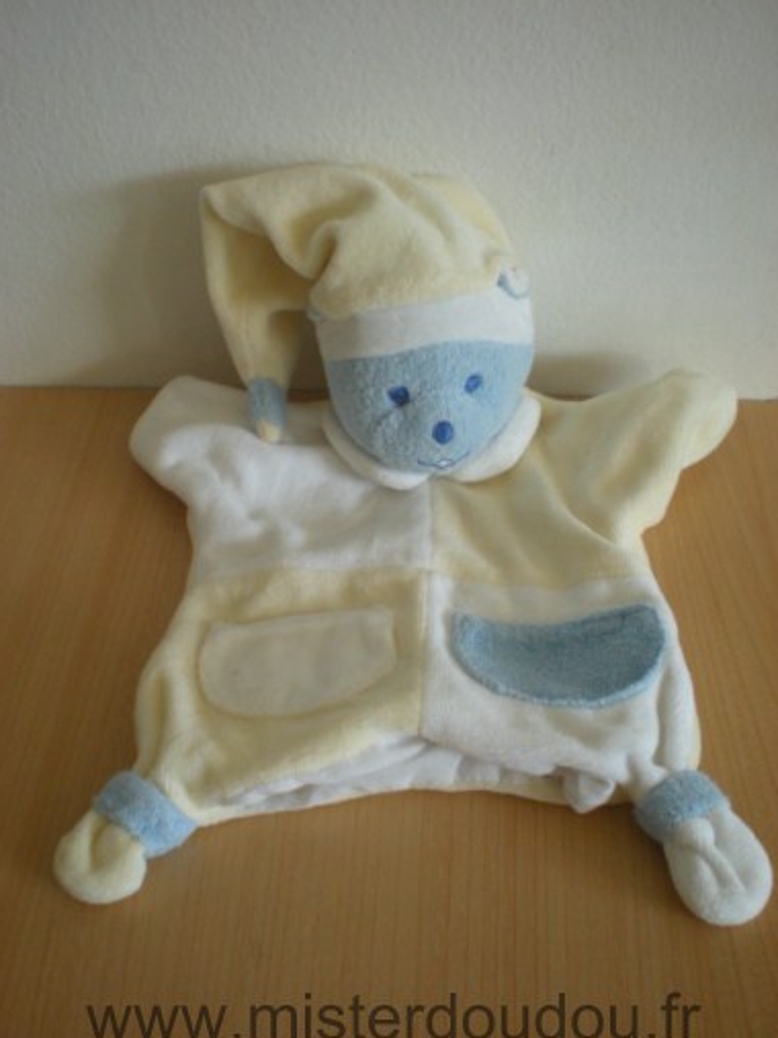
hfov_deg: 36.8
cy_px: 526
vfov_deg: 47.9
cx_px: 391
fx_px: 1169
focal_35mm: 39
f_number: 3.1
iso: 200
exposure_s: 1/40.2
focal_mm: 6.3
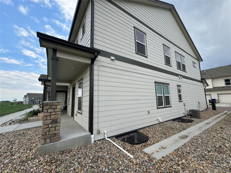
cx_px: 116
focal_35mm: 14
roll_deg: +0.9
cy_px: 86
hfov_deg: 102.1
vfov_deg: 85.7
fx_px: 93
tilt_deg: +7.9
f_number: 2.2
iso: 40
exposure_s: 1/423
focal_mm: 2.22
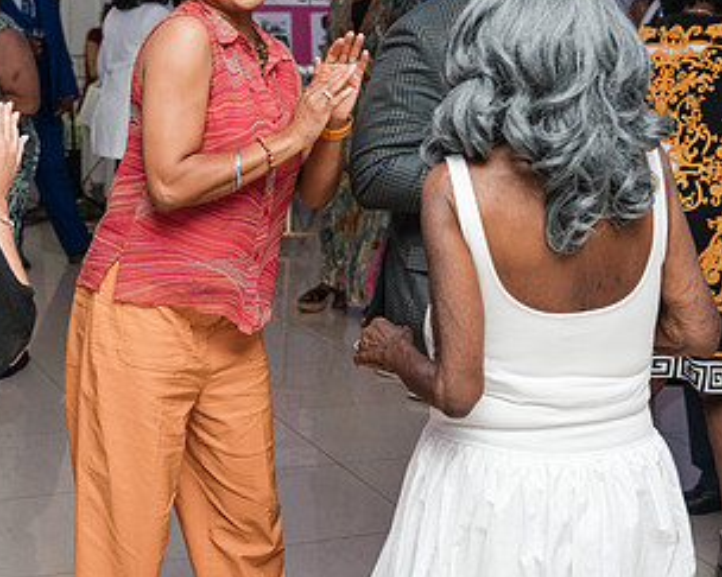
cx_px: 271
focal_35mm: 77
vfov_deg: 19.8
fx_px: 1645
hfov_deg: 24.7
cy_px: 167
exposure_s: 1/250
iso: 4000
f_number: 4
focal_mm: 43
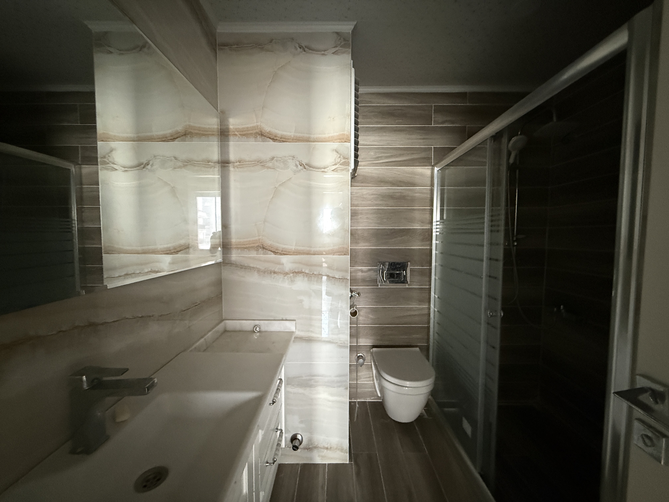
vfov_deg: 85.7
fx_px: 271
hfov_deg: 102.1
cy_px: 251
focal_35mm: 14
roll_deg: -0.3
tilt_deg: -3.8
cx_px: 334
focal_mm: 2.22
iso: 1000
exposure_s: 1/60
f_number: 2.2
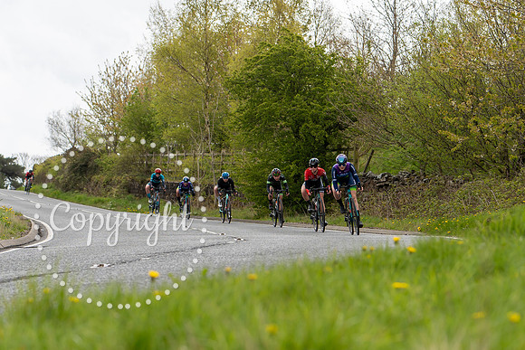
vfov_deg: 10.4
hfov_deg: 15.6
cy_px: 212
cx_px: 335
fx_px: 1917
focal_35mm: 131
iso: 200
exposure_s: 1/640
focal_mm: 70
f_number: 3.5
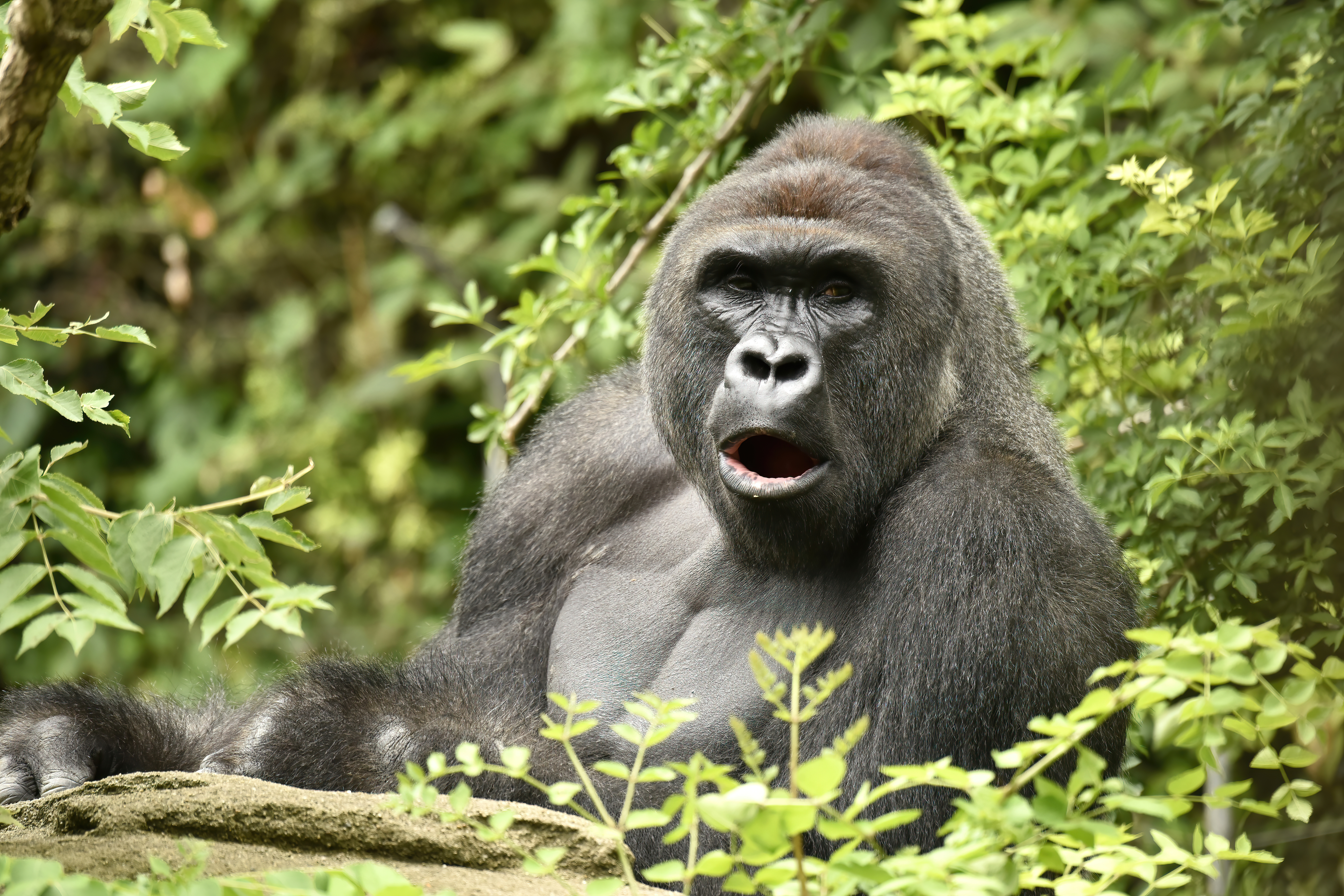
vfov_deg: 3.4
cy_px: 448
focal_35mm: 400
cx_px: 672
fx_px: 14937
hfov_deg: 5.2
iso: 800
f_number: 5.6
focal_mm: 400
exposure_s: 1/1000
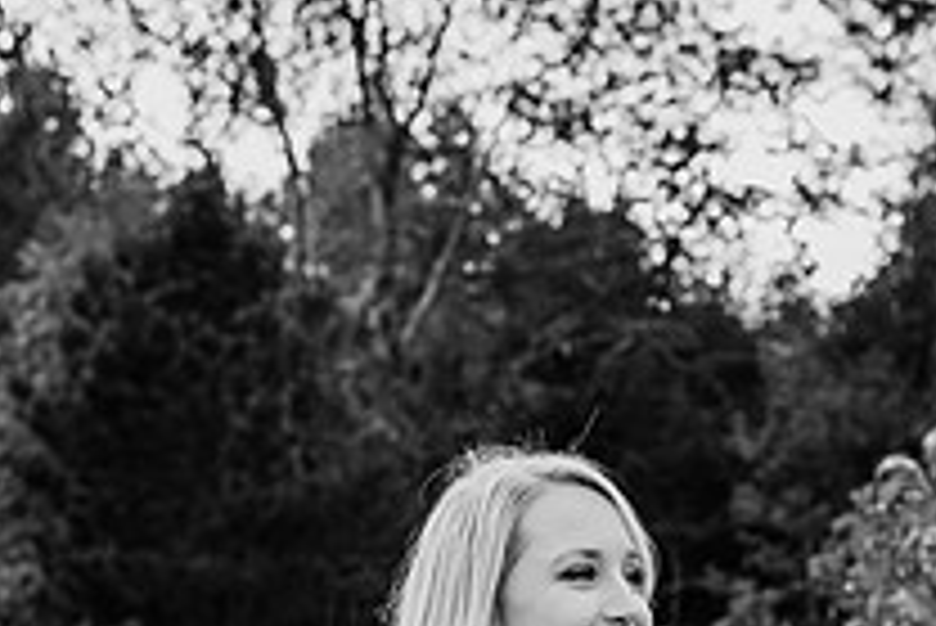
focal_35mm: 67
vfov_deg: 19.6
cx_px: 621
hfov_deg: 29.9
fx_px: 1743
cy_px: 669
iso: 200
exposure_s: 1/1250
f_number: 2.5
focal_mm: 24
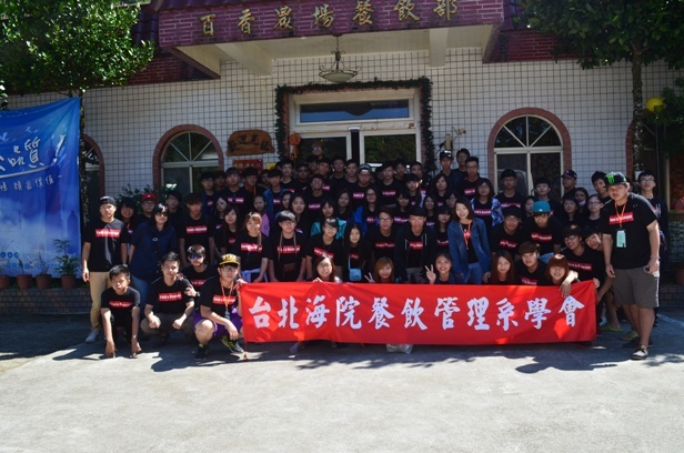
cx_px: 342
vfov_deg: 43.4
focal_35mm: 30
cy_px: 226
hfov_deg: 62.0
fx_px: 569
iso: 180
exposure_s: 1/125
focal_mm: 20
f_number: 11
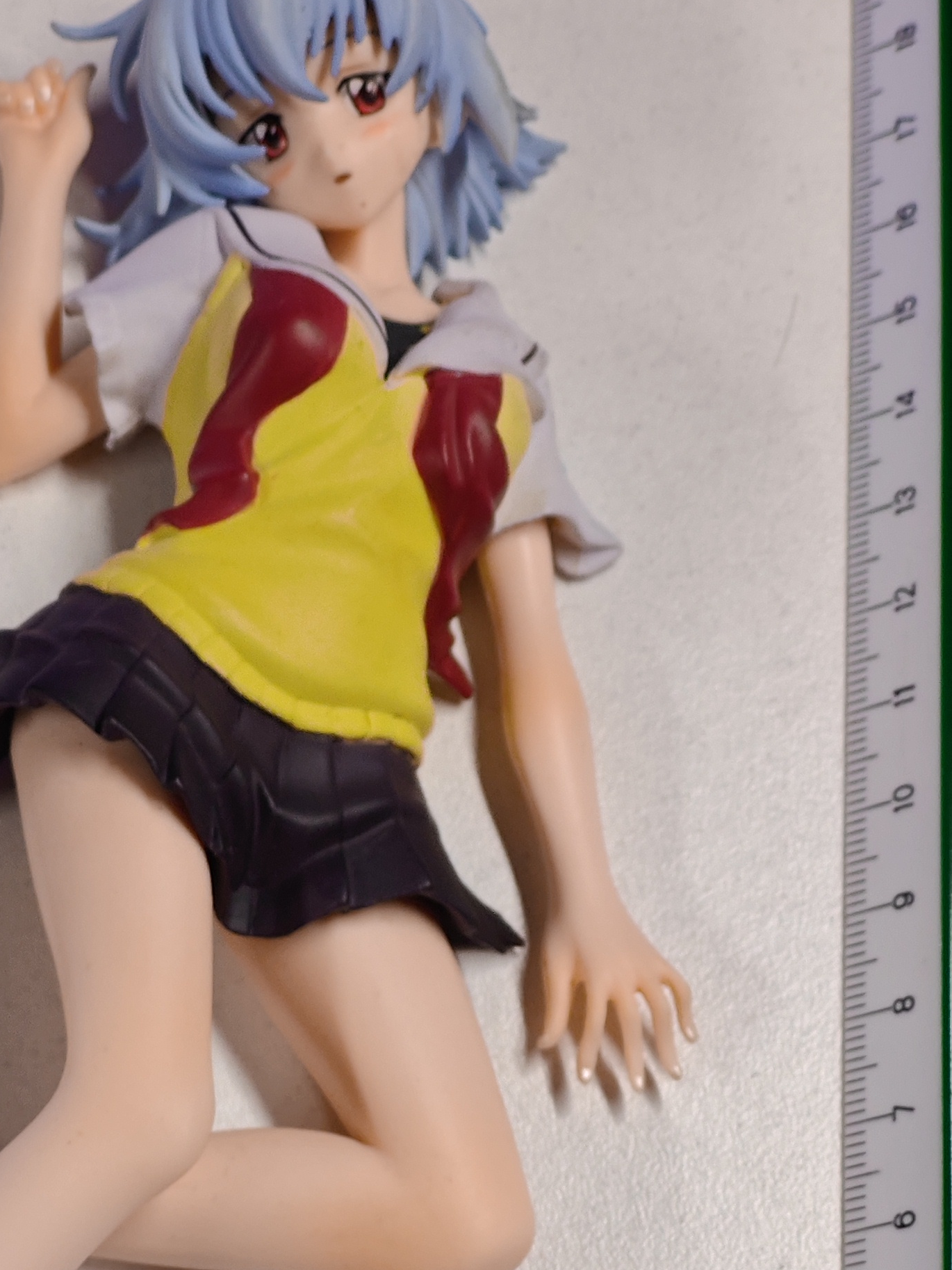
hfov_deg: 10.3
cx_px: 204
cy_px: 919
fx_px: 5242
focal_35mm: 143
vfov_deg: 13.8
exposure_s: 1/33.7
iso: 400
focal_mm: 7.48
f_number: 2.4
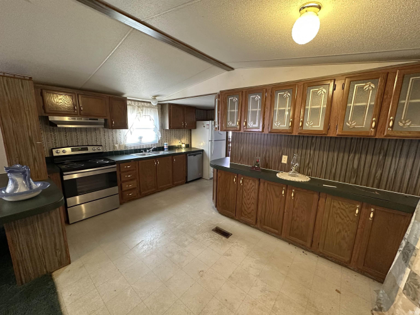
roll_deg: -0.7
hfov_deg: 102.1
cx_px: 210
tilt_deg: -10.3
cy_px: 158
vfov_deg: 85.7
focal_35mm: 14
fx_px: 170
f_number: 2.2
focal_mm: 2.22
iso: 500
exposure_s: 1/60
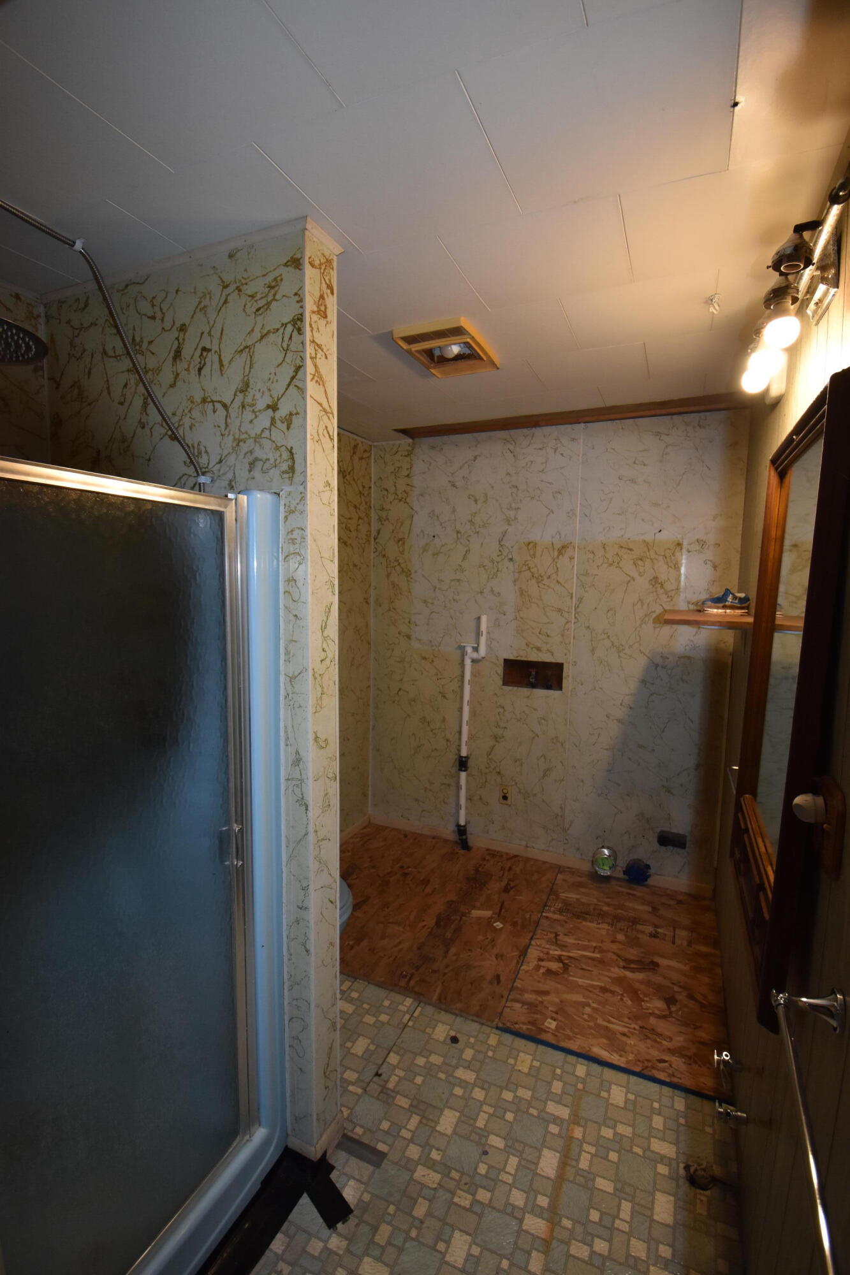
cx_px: 425
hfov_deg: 77.3
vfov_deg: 100.4
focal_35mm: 15
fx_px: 531
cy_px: 638
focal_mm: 10
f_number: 4.5
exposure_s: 1/160
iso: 800
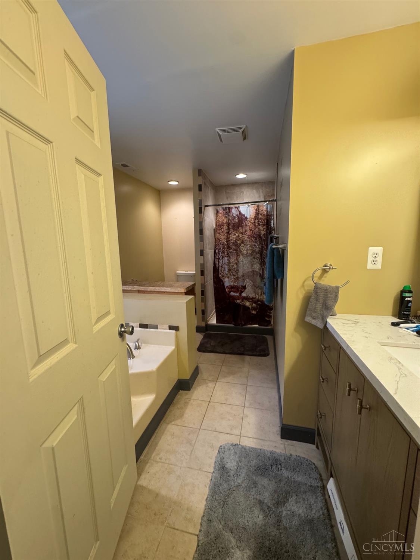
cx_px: 210
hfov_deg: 85.7
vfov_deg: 102.1
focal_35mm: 14
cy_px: 280
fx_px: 226
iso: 250
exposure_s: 1/60
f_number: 2.2
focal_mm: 2.22
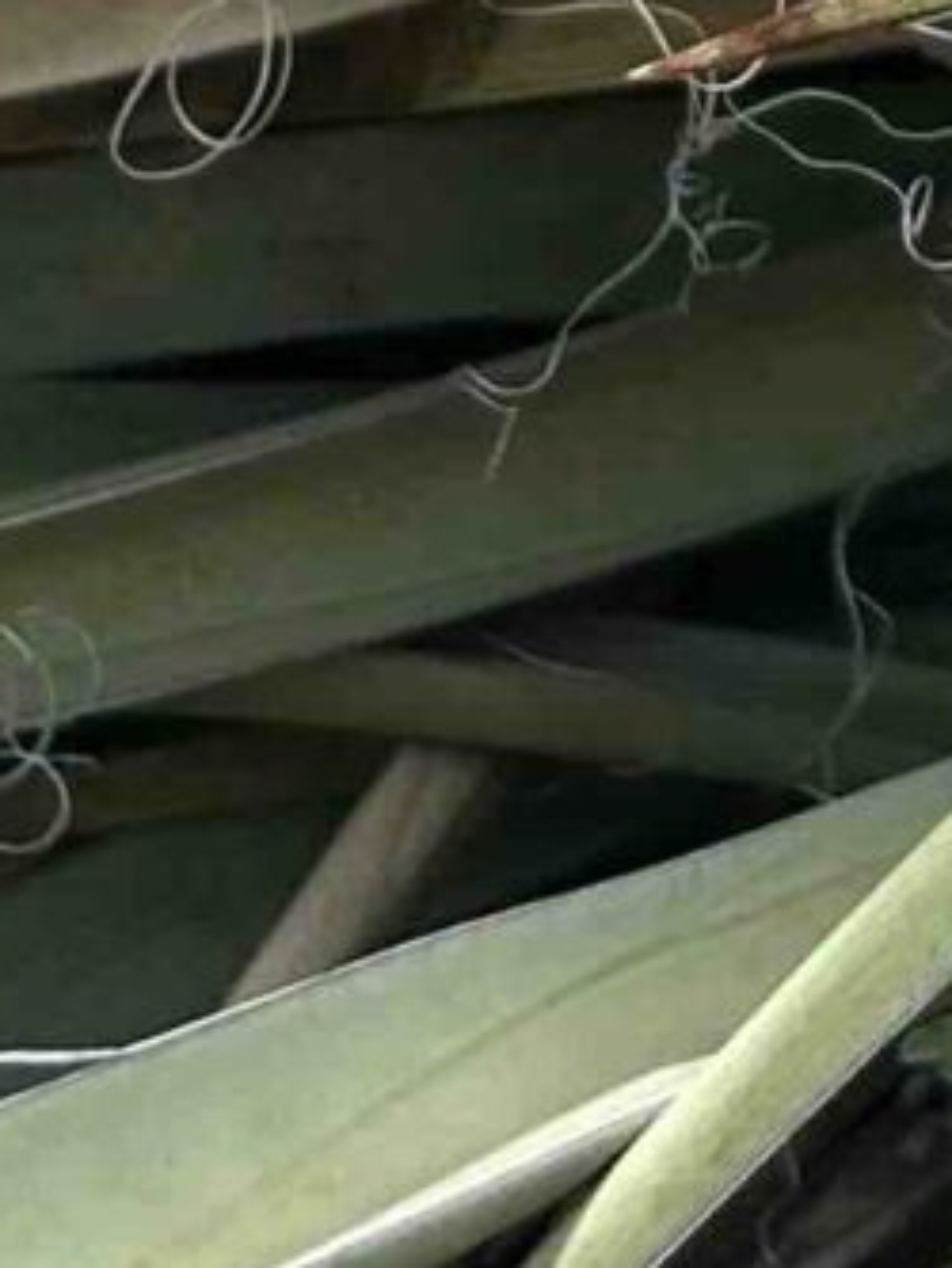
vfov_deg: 9.0
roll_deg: +0.6
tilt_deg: +7.1
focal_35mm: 200
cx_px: 1603
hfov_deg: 7.3
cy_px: -1618
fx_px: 7329
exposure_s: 1/1431
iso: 50
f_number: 1.5
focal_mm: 5.7
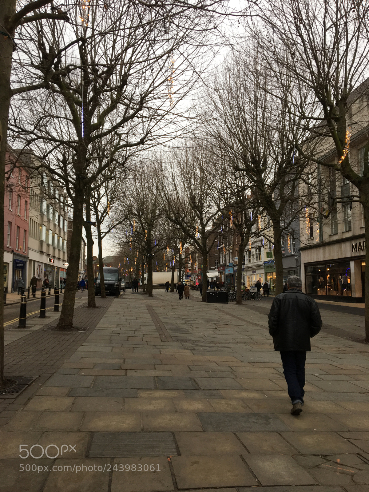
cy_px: 246
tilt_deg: +5.9
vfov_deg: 61.7
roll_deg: -0.1
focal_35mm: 29
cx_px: 184
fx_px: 412
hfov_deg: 48.2
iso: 40
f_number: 2.2
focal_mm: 4.15
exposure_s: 1/100
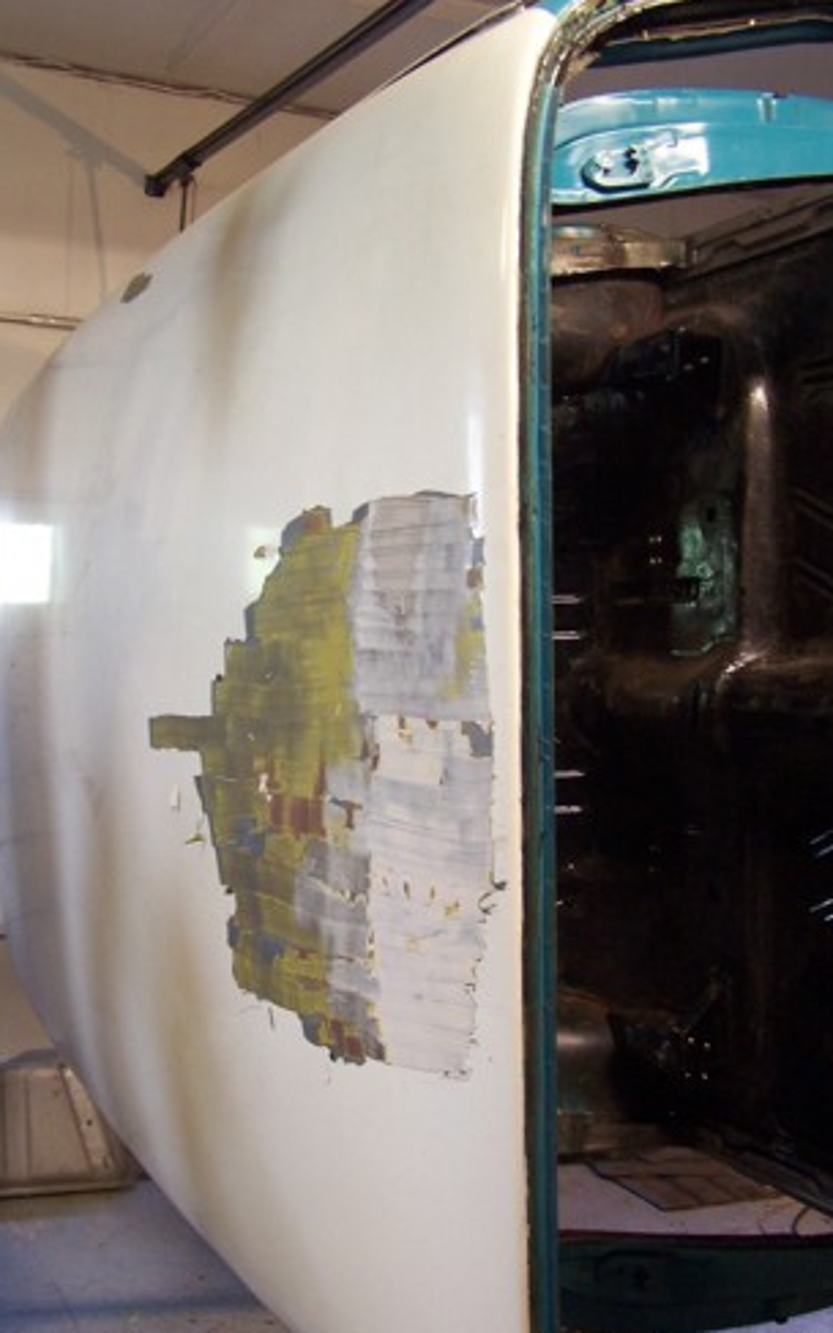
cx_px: 382
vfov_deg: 45.2
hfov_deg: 29.2
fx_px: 1598
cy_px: 725
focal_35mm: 44
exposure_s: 1/10
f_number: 2.8
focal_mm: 6.3
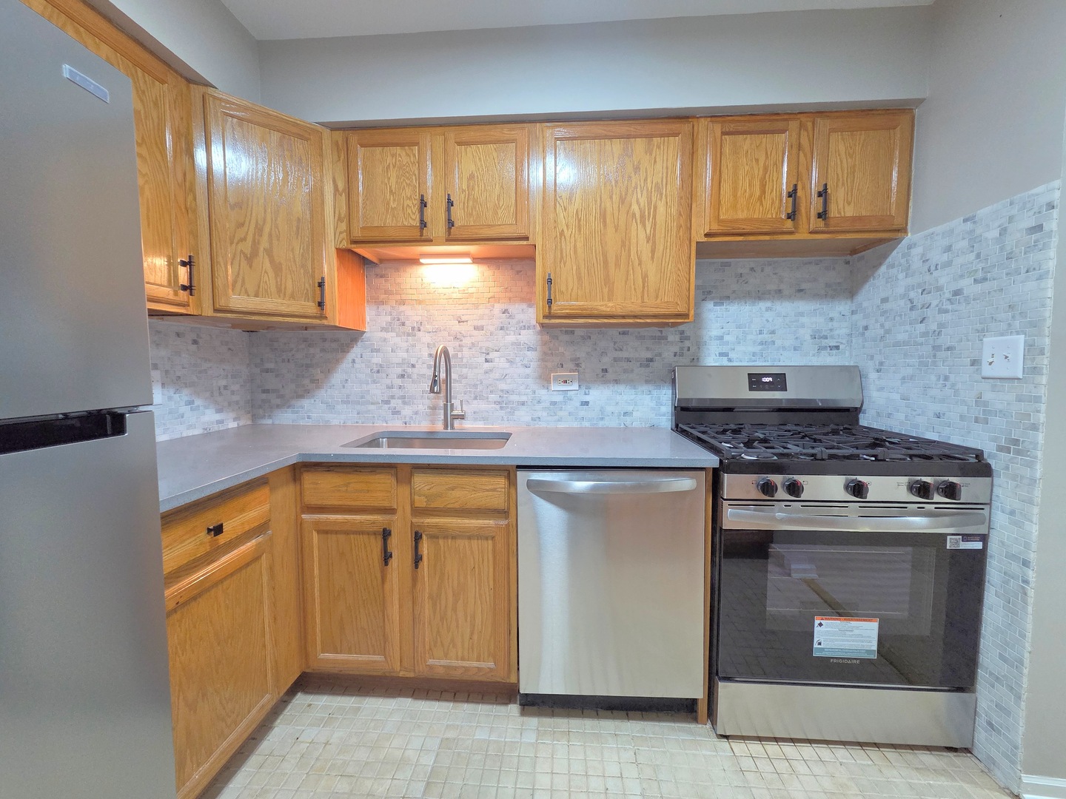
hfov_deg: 106.2
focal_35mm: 13
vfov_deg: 89.9
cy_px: 400
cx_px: 533
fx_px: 400
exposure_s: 1/60
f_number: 2.2
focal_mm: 2.2
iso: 400
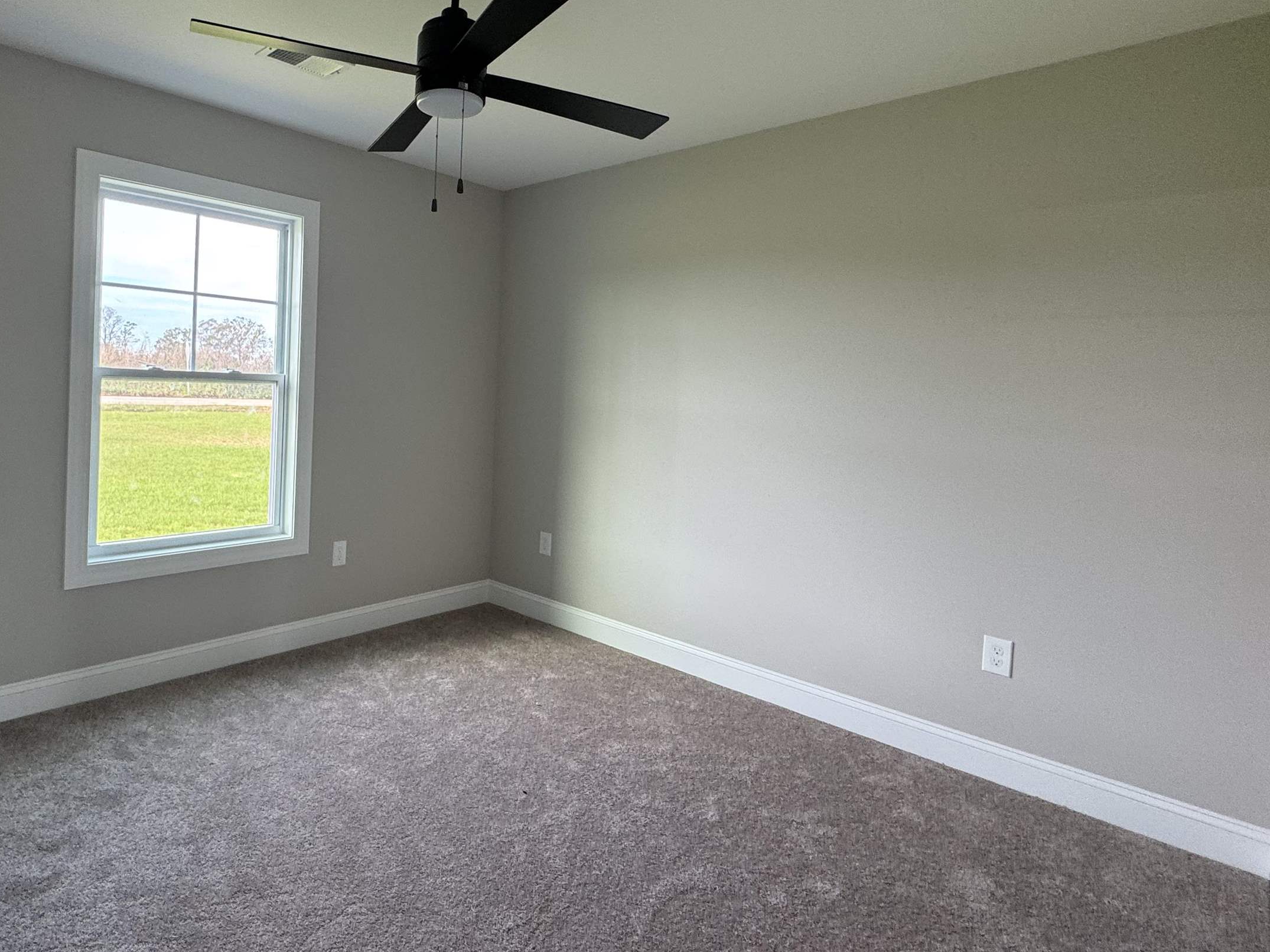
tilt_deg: -1.9
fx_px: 734
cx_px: 449
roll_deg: -1.8
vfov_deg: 65.5
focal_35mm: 20
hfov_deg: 79.7
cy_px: 395
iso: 100
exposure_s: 1/99
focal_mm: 2.22
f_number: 2.2
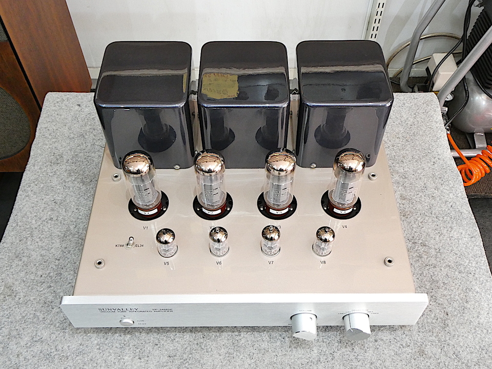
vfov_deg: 40.7
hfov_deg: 52.6
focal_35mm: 35
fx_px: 497
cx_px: 246
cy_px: 184
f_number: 5.6
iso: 400
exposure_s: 1/15
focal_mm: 6.3
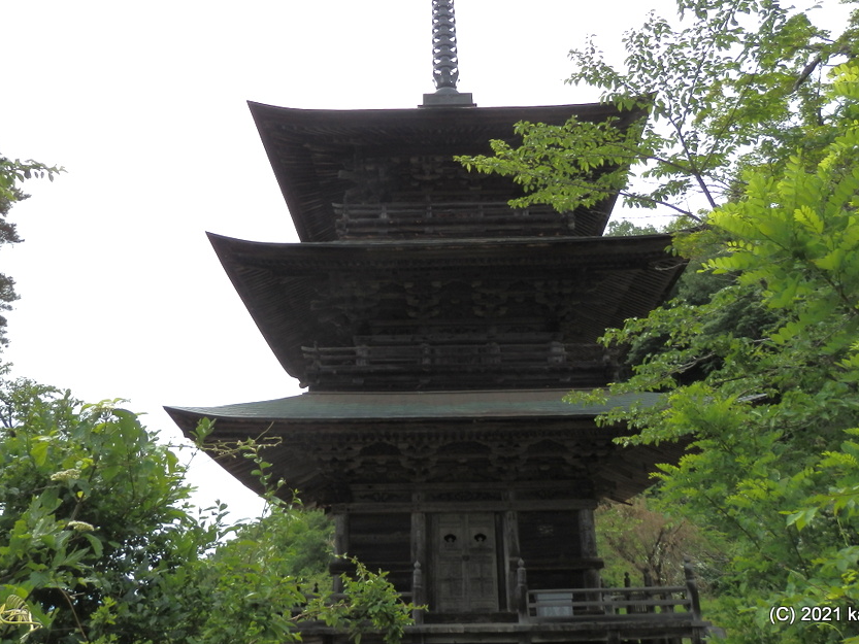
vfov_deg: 46.6
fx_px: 745
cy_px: 259
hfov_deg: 60.0
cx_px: 426
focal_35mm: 30
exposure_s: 1/1000
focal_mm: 4.5
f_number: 3
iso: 80
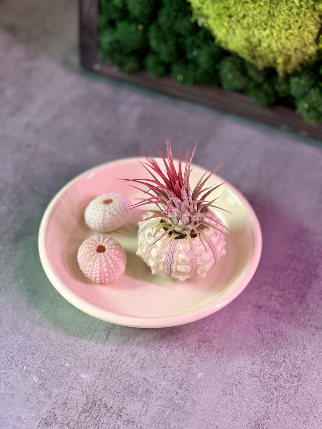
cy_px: 214
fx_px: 955
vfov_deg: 25.3
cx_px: 161
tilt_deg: -48.0
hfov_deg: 19.1
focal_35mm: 77
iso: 200
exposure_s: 1/33
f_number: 2.8
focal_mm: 9
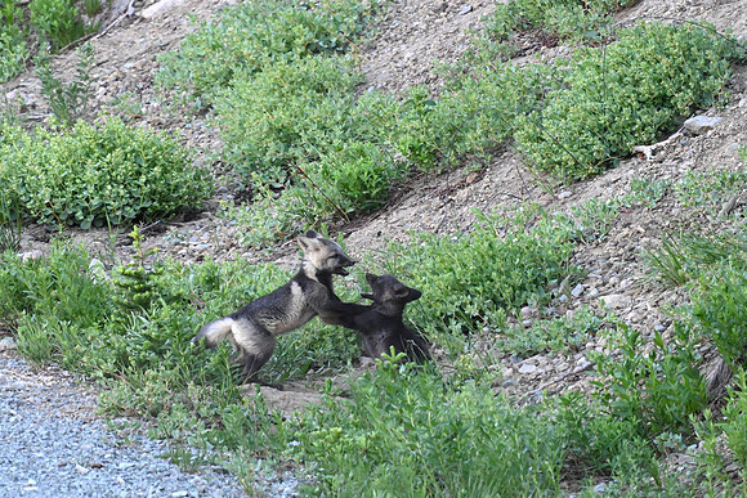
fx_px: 24905
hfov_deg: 1.7
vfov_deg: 1.1
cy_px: 249
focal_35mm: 1200
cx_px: 374
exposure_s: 1/320
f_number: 13
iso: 6400
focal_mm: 1200
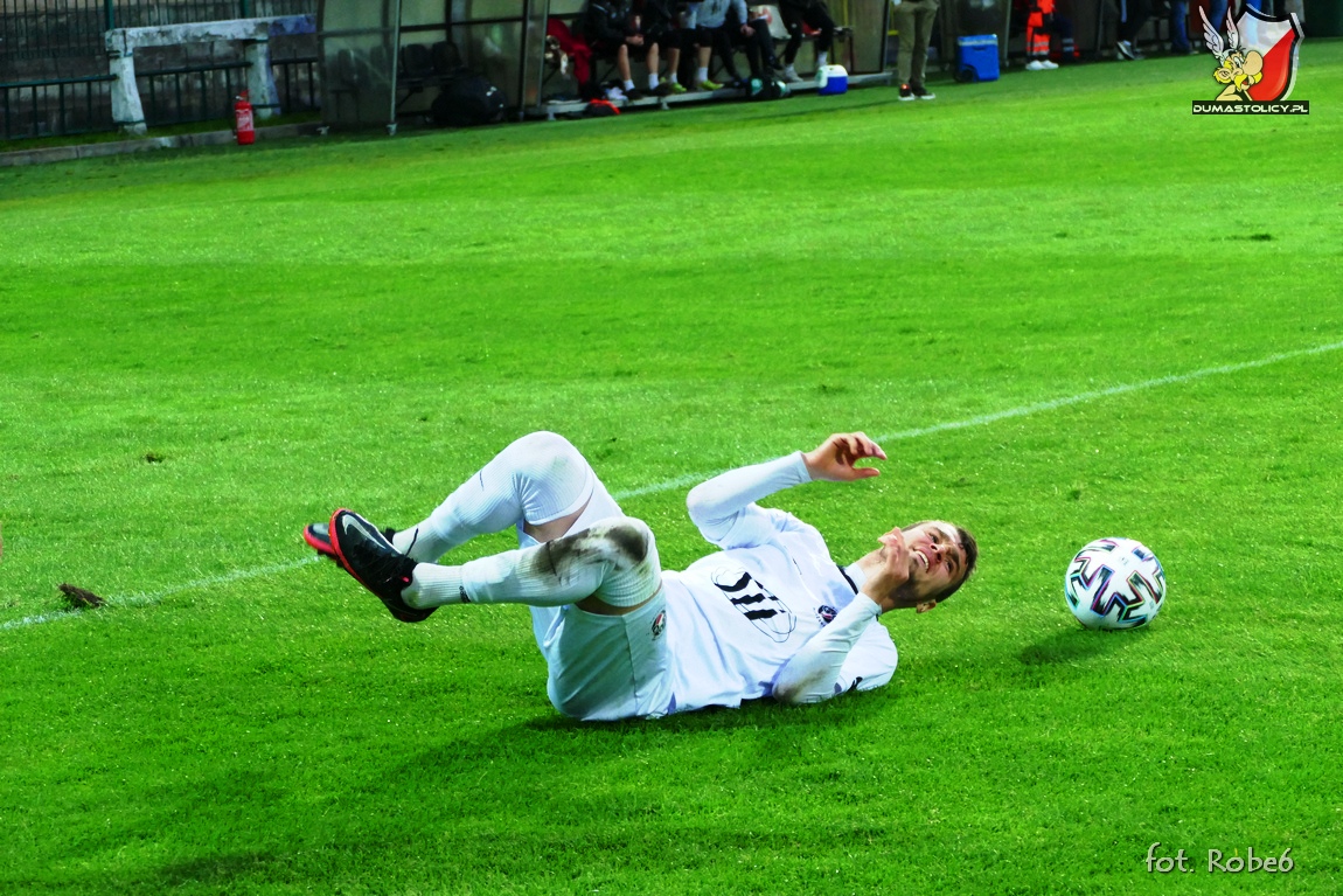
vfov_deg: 10.2
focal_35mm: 135
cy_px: 448
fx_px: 5037
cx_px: 672
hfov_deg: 15.2
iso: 1600
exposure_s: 1/500
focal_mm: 49.07
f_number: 3.9
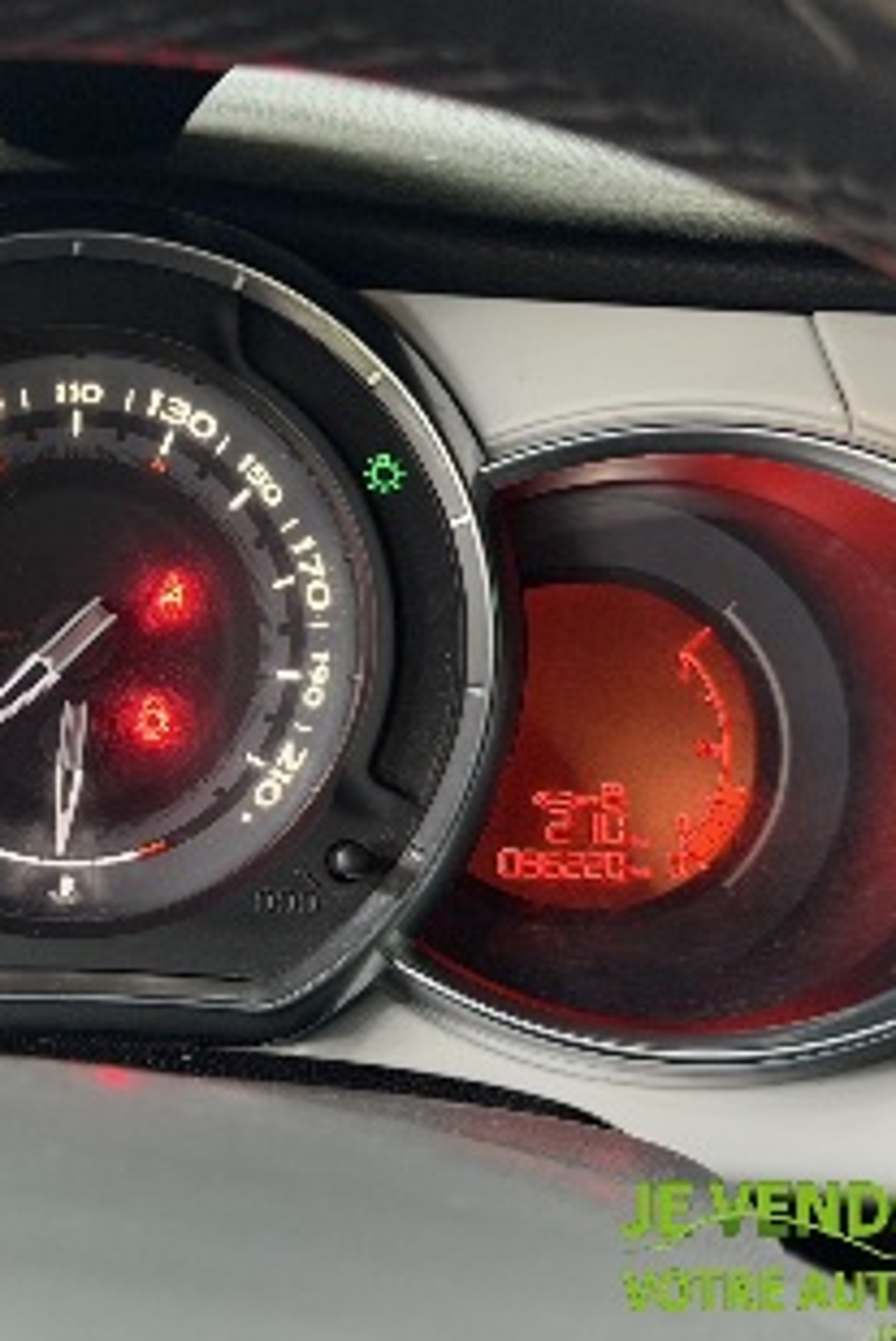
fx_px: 2498
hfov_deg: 19.9
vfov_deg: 30.1
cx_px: 56
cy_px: 670
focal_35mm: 67
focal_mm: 6.76
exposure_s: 1/31
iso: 500
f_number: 1.78
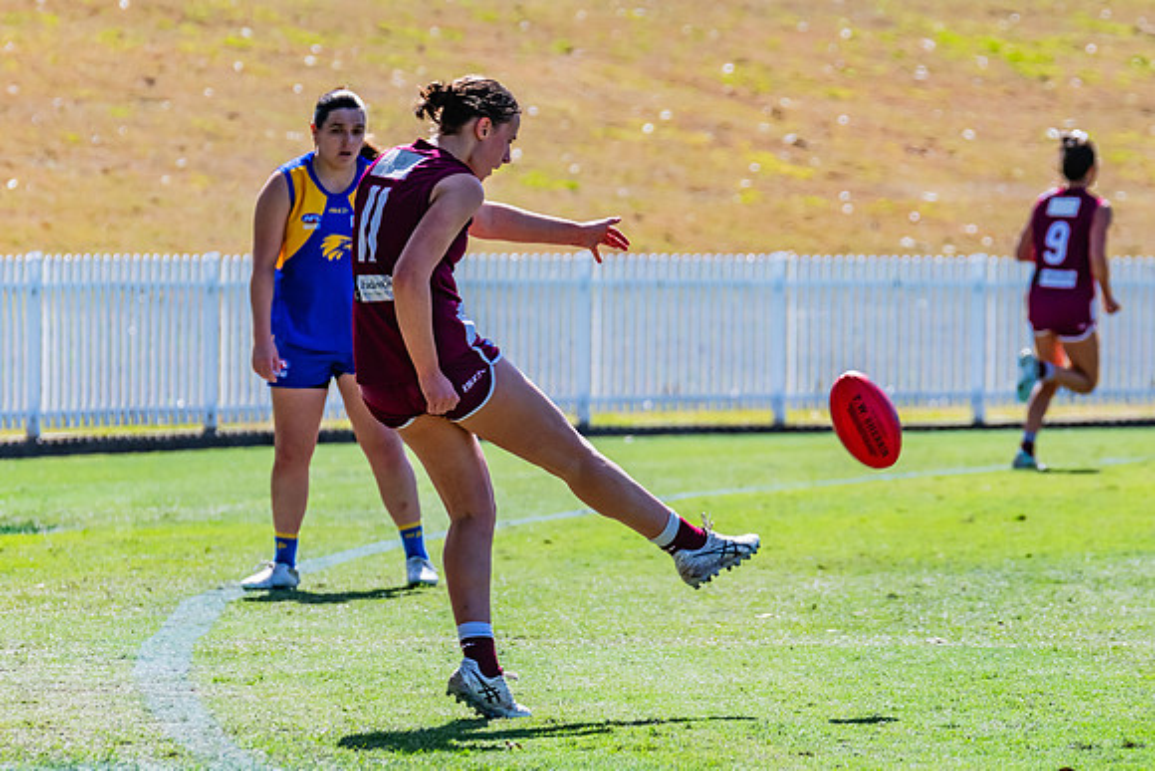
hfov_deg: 4.9
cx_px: 608
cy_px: 422
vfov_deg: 3.3
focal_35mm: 422
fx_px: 13547
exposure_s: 1/1600
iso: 800
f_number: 8
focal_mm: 310
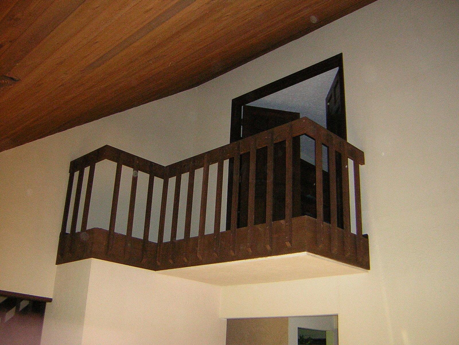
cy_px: 172
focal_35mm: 36
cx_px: 230
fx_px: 477
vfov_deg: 39.7
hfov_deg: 51.4
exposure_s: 1/60.1
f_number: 2.6
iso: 200
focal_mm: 4.7
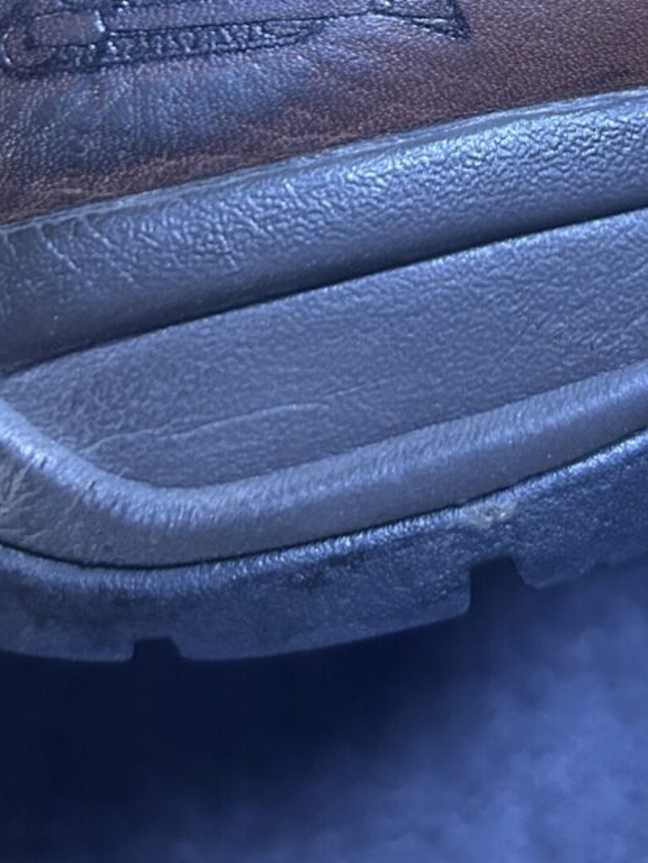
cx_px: 520
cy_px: -42
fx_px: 1572
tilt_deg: -66.2
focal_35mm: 63
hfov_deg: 23.0
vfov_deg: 28.4
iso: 400
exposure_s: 1/50
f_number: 1.5
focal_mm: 5.7
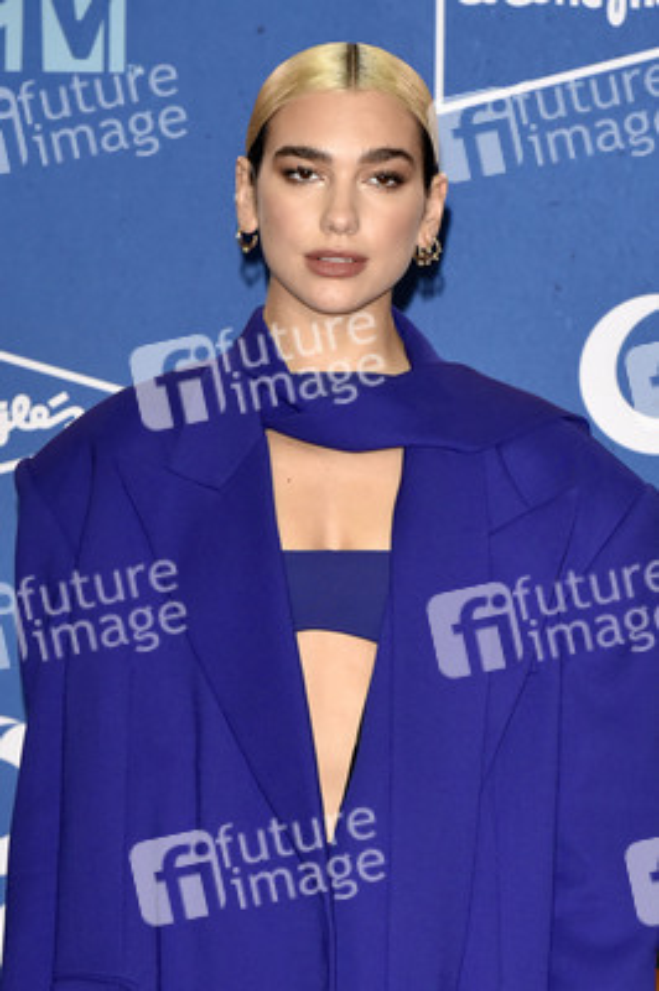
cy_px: 496
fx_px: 3575
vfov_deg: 15.8
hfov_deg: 10.5
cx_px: 330
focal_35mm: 130
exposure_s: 1/250
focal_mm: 130
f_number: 6.3
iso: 1600
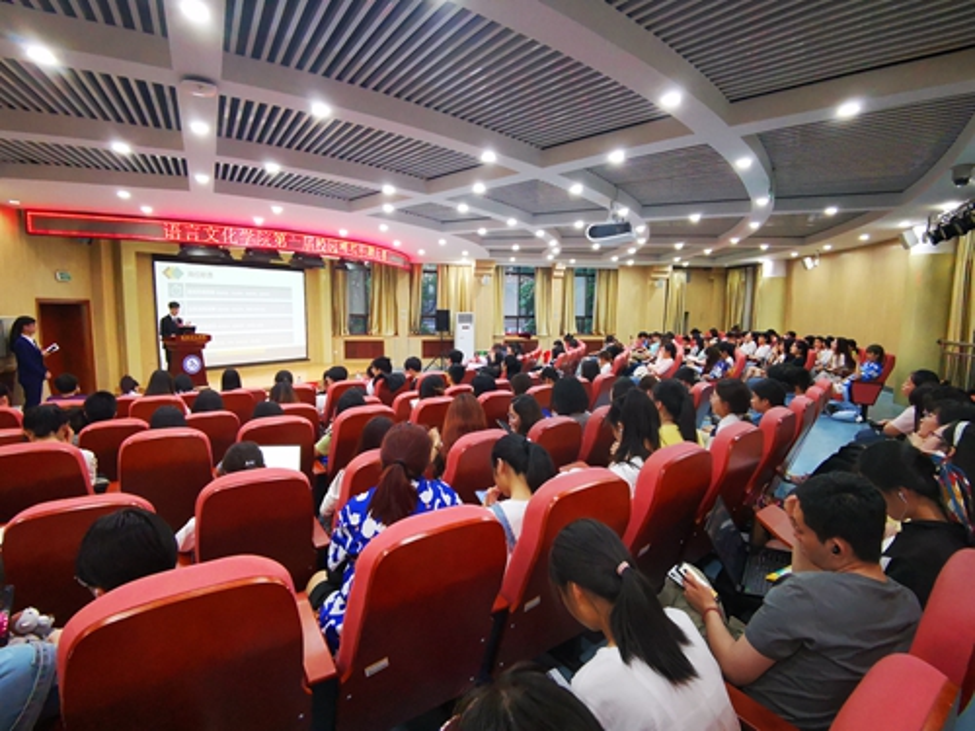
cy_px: 366
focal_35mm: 17
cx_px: 488
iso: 400
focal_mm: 2.26
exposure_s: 1/33.3
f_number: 2.2
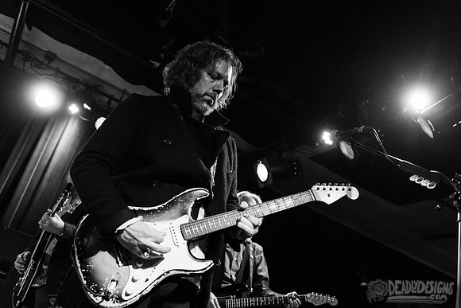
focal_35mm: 38
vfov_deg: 35.1
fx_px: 487
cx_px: 230
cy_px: 154
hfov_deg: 50.7
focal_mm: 38
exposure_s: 1/160
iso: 2000
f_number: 3.2
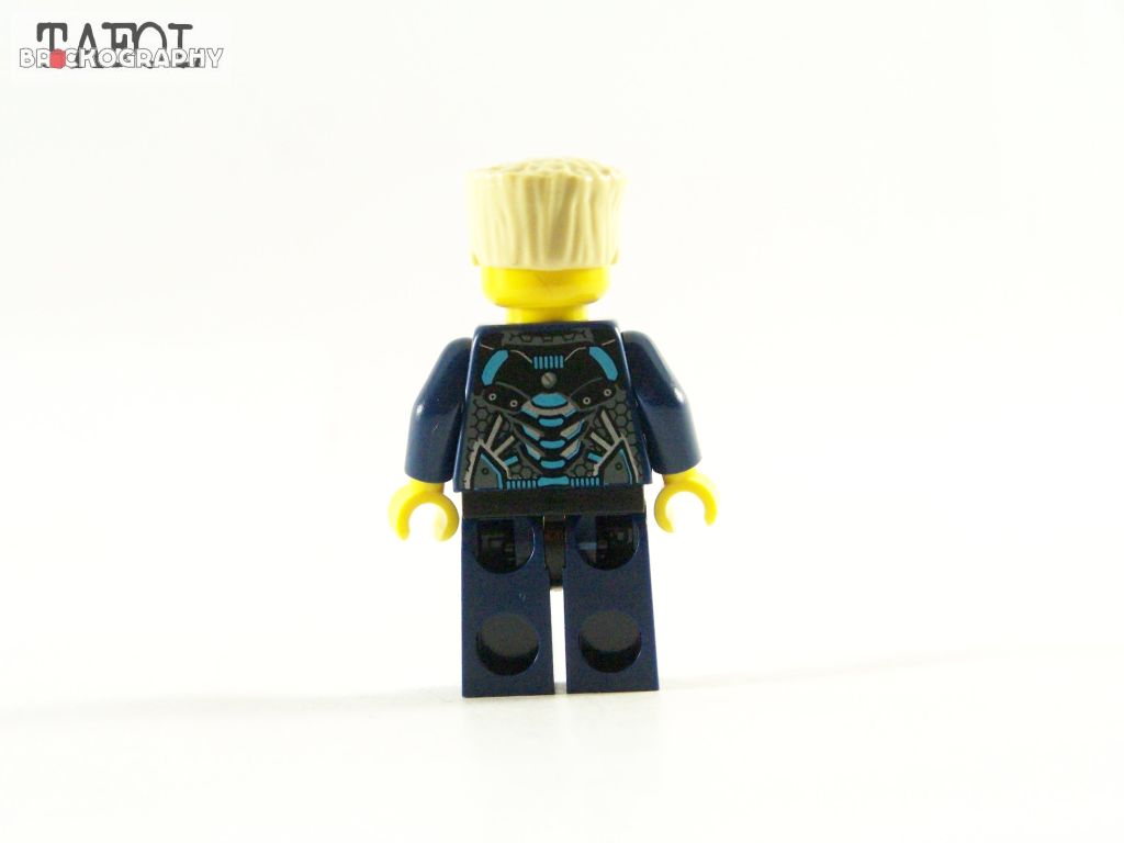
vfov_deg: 12.7
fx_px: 3799
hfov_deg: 16.8
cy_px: 422
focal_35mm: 117
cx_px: 562
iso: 400
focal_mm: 19.4
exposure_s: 1/60
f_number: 3.6
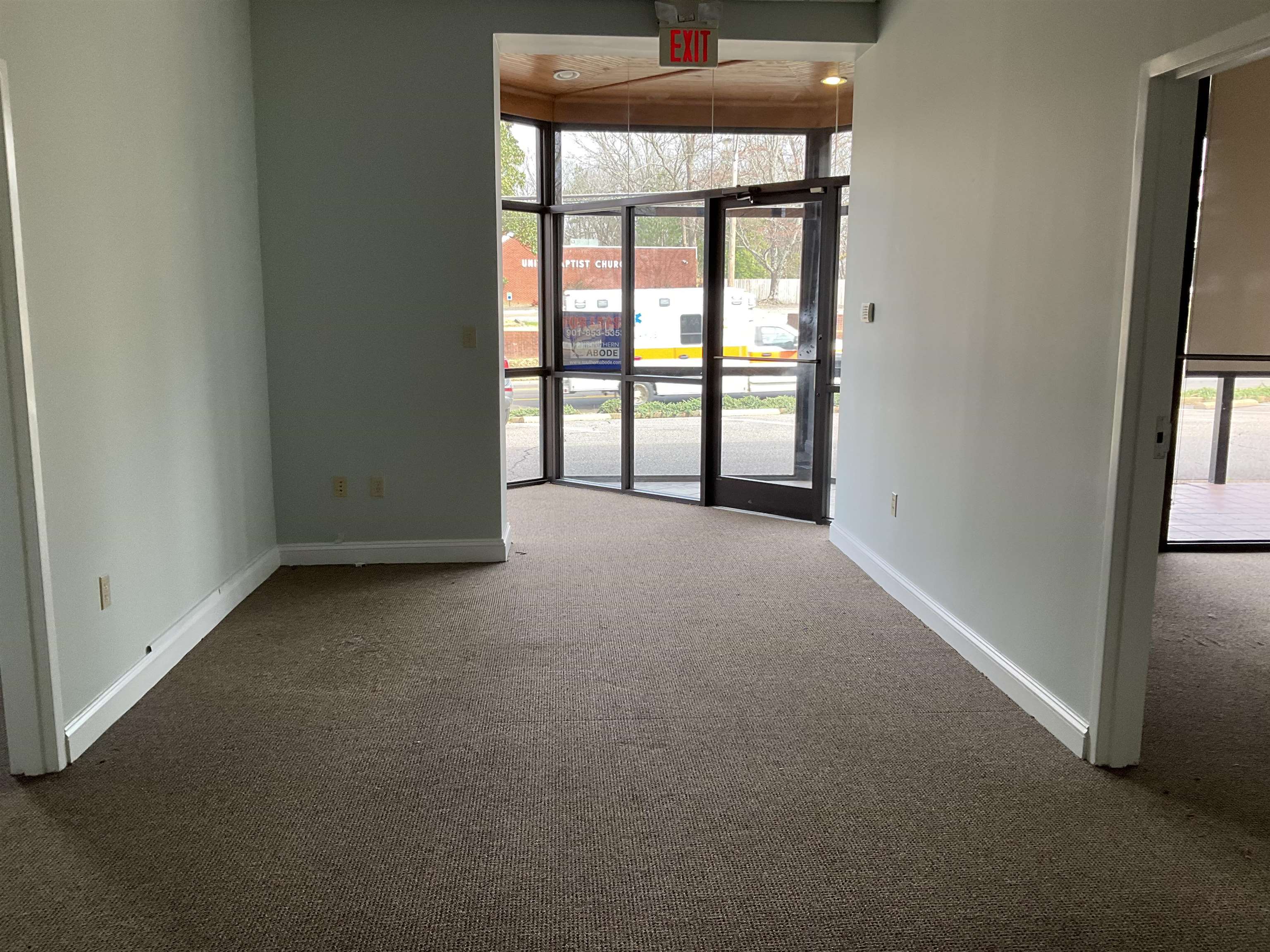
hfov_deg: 61.7
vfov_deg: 48.2
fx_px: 1064
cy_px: 476
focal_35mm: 29
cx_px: 635
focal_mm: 3
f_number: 1.8
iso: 64
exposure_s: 1/122
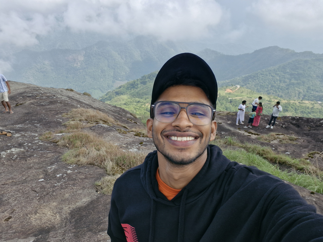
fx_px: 233
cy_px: 121
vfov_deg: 54.9
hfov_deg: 69.4
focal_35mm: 25
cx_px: 162
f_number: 2.4
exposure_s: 1/646
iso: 50
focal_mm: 3.21
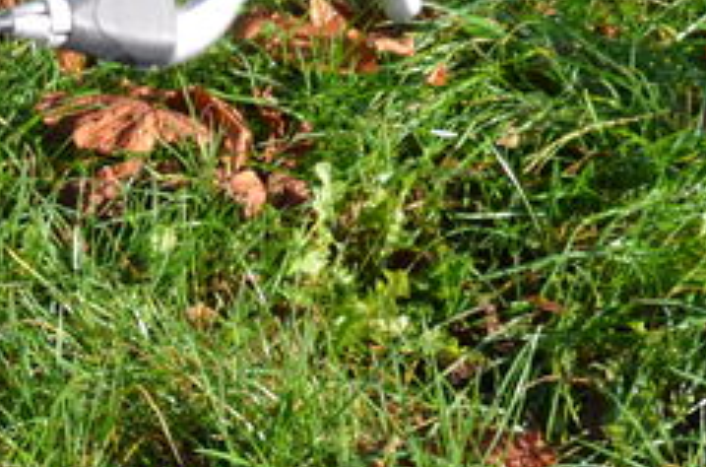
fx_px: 3188
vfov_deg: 8.3
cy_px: 615
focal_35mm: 163
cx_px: -236
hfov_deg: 12.2
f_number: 6.3
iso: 100
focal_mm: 26
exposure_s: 1/125
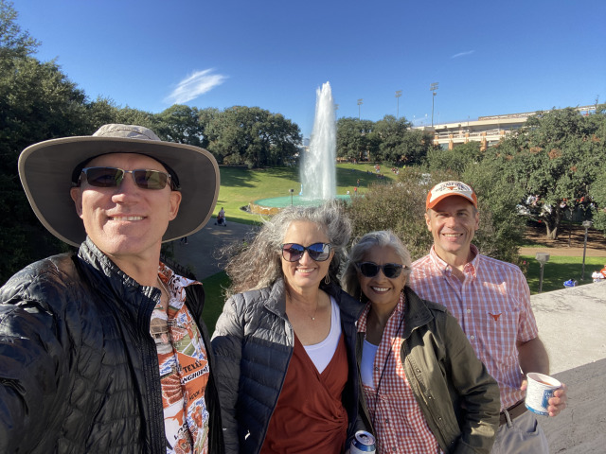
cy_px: 227
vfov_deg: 58.9
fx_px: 403
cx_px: 303
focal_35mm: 23
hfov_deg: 73.9
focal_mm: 2.71
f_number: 2.2
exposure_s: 1/386
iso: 25
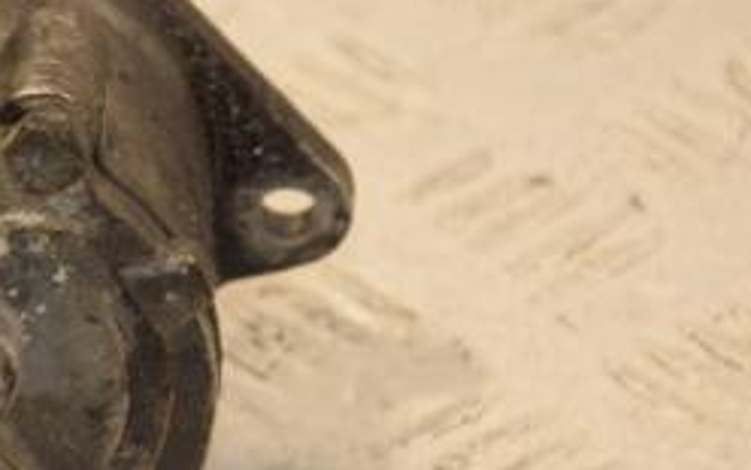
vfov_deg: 3.4
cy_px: 255
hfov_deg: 5.4
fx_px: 7946
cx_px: -64
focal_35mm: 388
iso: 800
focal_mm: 105
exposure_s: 1/200
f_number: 5.6
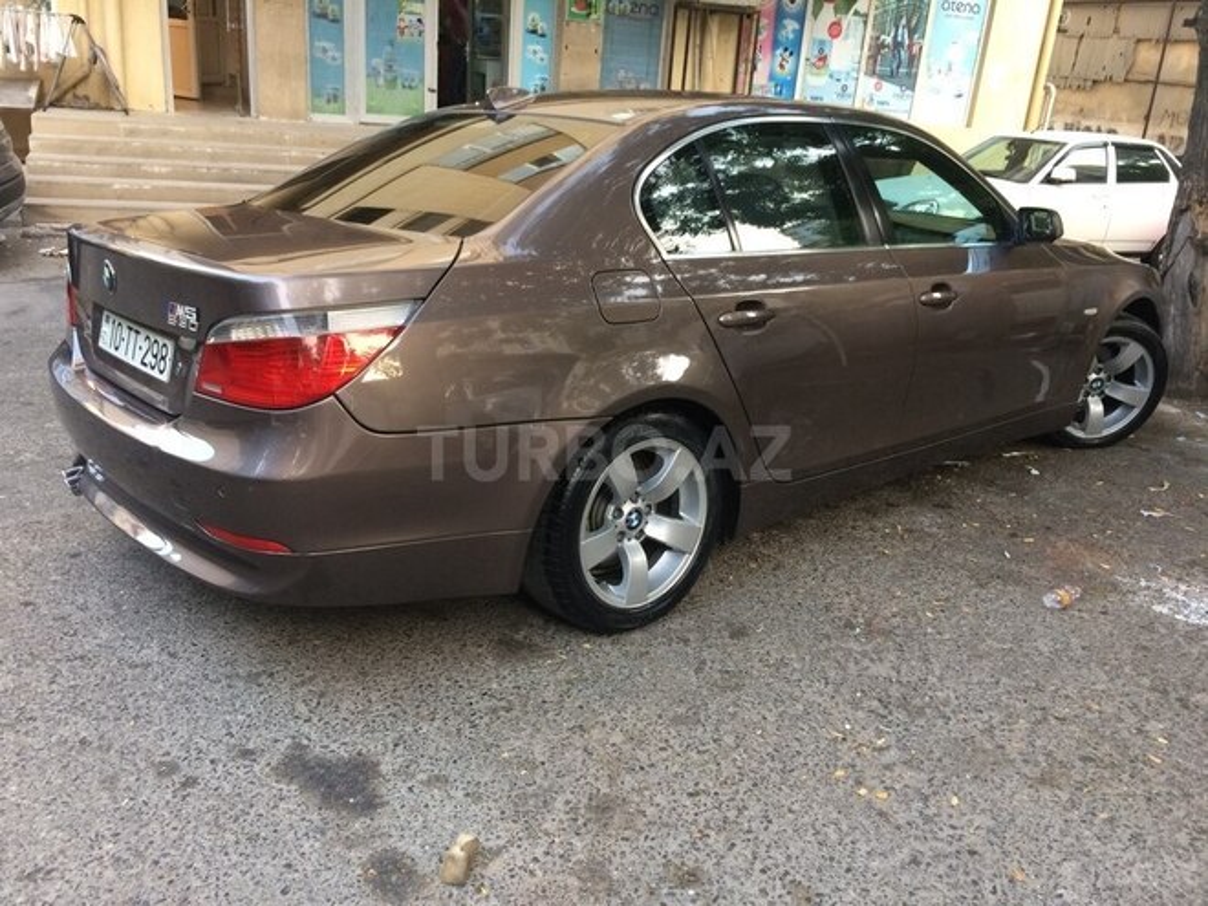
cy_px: 453
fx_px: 1012
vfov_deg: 48.2
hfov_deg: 61.7
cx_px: 604
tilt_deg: -21.5
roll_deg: -3.3
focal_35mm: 29
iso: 125
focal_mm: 4.15
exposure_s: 1/33
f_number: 2.2
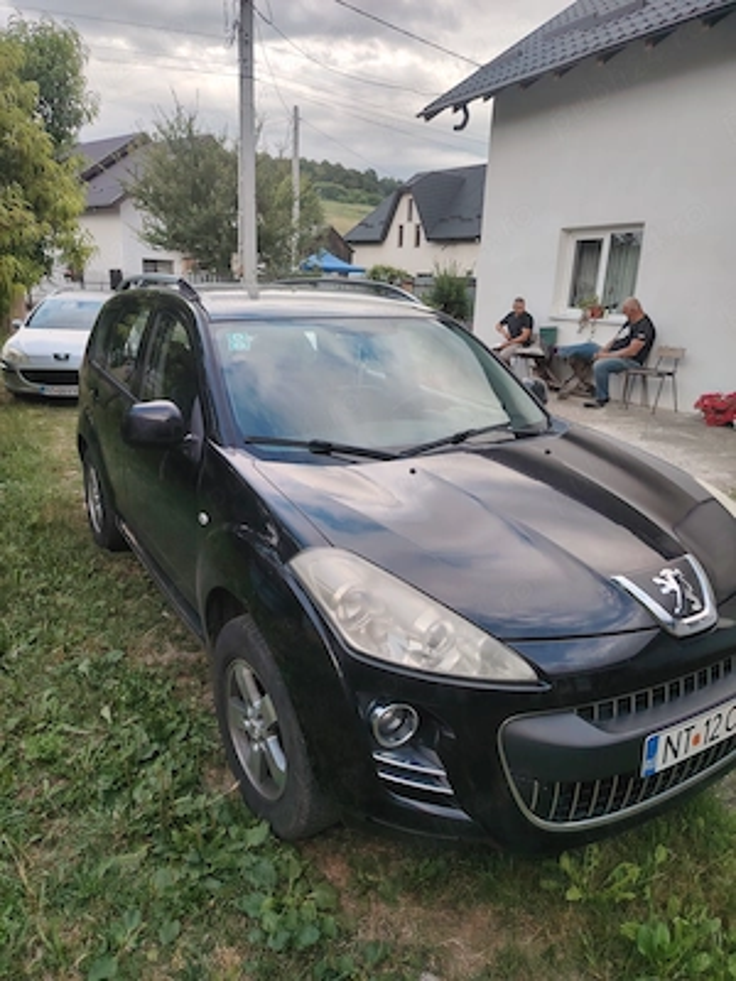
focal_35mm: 24
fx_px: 680
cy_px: 490
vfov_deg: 71.6
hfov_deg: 56.8
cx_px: 368
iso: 100
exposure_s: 1/234
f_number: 1.75
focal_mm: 5.25
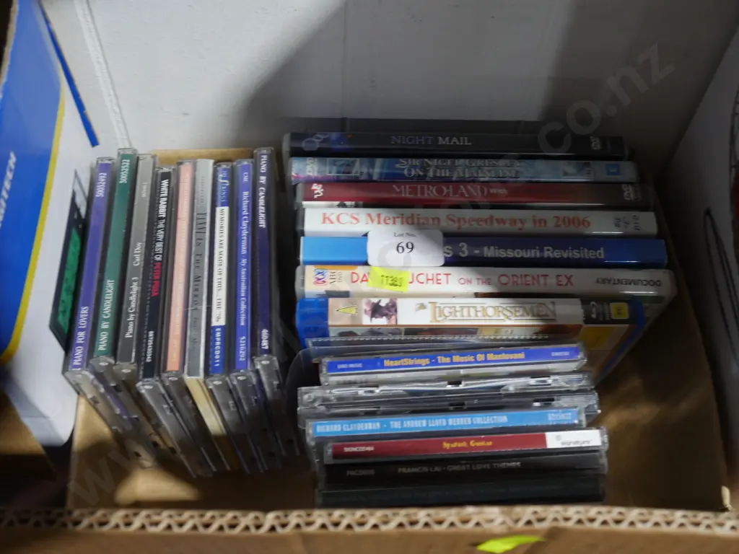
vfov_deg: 37.7
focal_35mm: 38
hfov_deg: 49.0
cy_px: 277
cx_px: 370
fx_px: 811
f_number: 5
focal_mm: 19
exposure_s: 1/60
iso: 1250
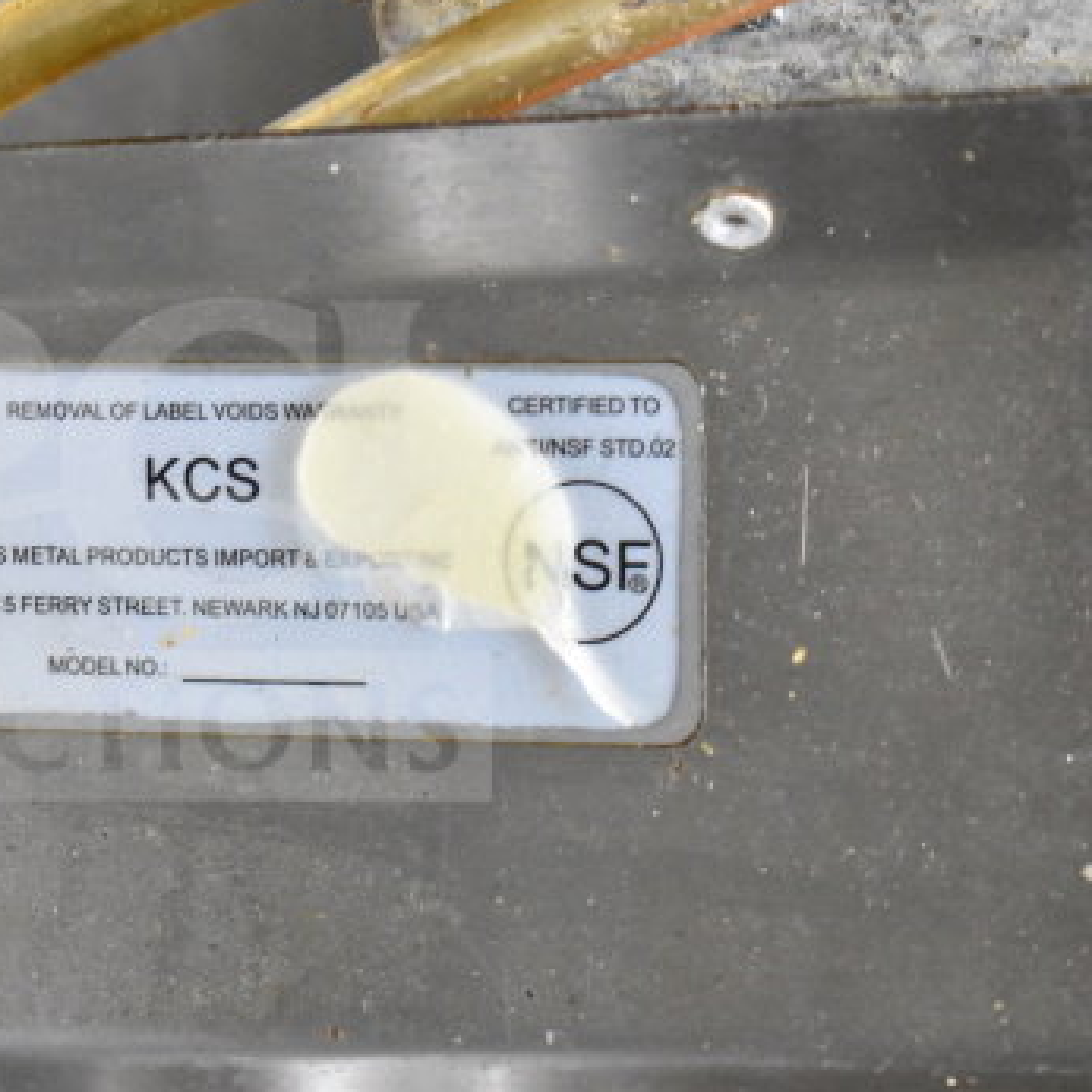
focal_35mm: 124
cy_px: 551
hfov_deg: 14.0
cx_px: 136
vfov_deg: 14.1
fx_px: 4417
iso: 8000
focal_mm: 55
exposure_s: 1/100
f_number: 5.6
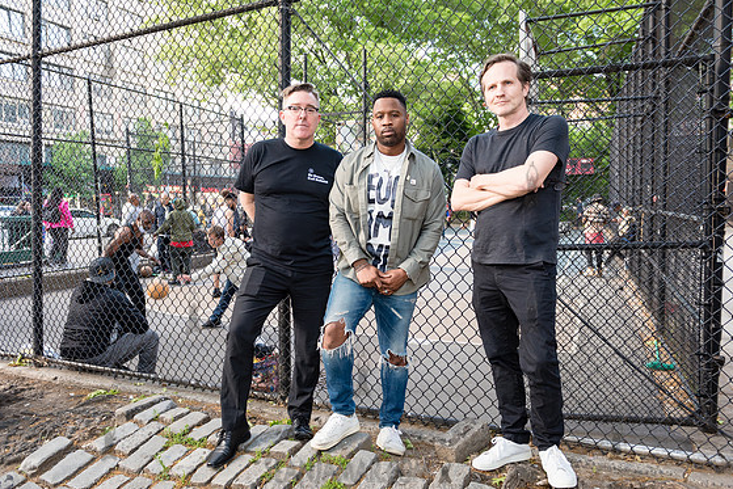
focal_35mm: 28
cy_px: 247
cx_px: 362
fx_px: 570
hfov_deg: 65.5
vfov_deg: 46.4
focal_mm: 27
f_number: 3.2
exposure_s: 1/125
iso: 800
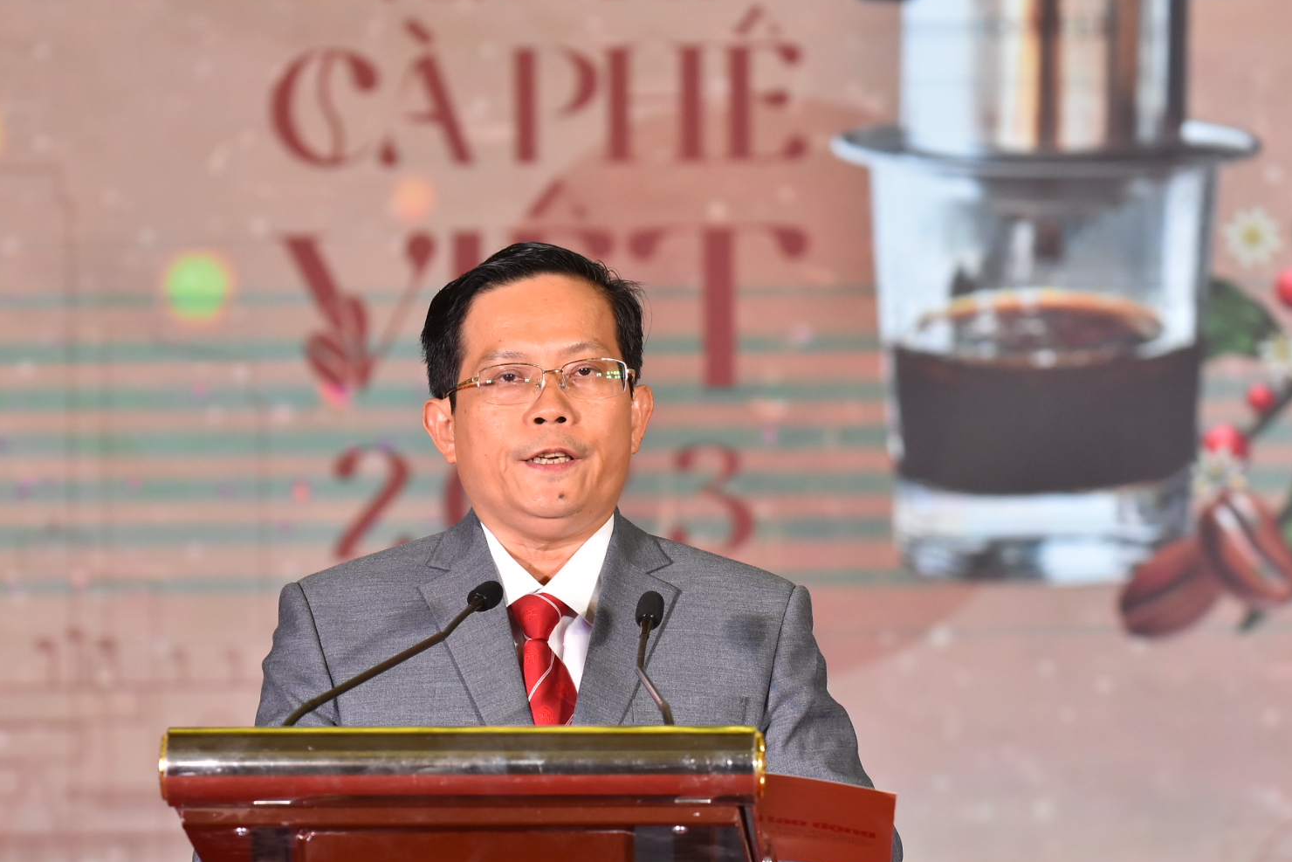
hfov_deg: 10.4
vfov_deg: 7.0
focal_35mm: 197
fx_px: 7070
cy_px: 408
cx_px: 619
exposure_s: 1/250
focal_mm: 120
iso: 800
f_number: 4
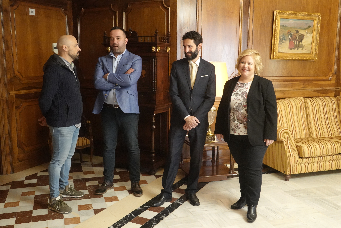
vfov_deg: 34.2
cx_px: 170
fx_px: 369
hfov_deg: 49.6
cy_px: 114
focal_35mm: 39
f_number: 3.5
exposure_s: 1/80
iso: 2500
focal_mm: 14.4
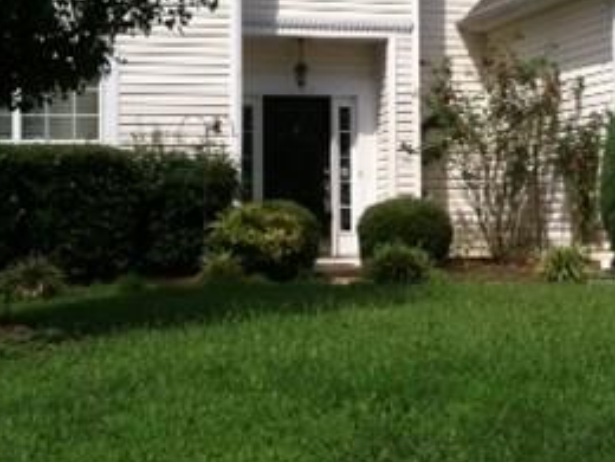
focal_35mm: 86
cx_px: 430
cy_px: 130
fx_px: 1528
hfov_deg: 22.6
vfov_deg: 17.1
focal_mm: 3.85
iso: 80
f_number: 2.8
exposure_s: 1/1364
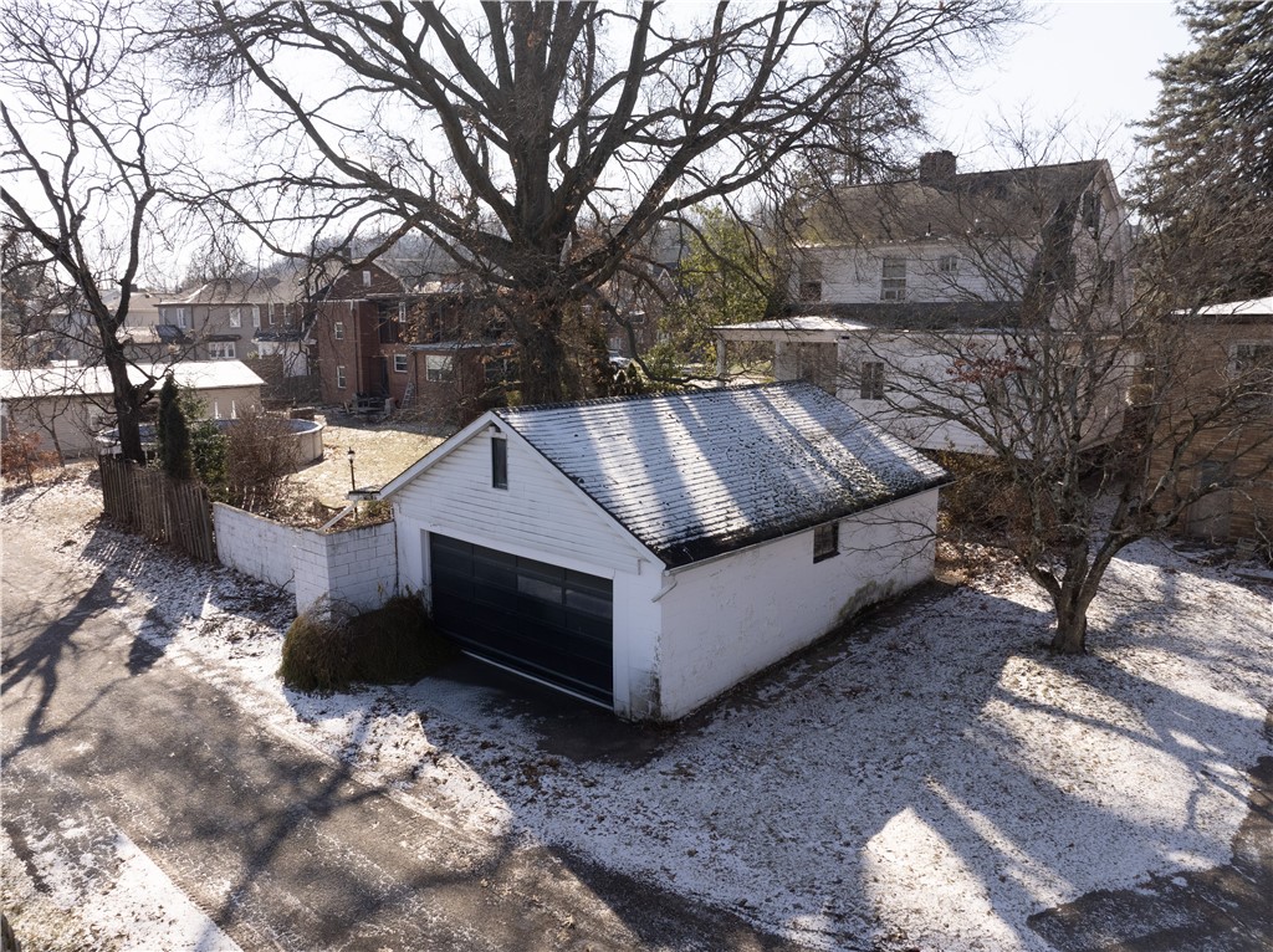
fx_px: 882
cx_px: 636
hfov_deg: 71.6
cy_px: 476
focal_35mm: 24
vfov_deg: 56.7
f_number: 4.5
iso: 200
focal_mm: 12.29
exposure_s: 1/240
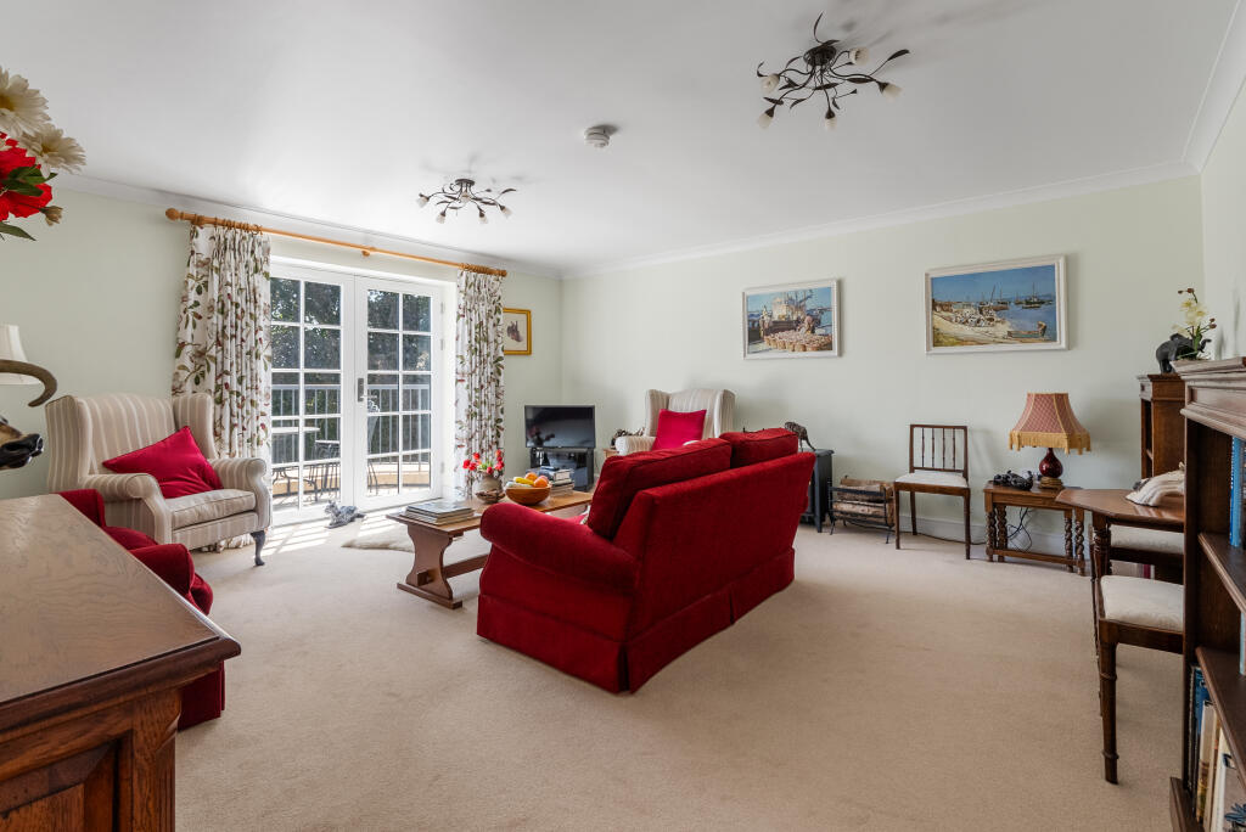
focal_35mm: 16
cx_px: 623
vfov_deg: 73.8
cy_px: 416
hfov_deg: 96.7
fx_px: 554
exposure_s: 1/2.5
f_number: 9
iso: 250
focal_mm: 16
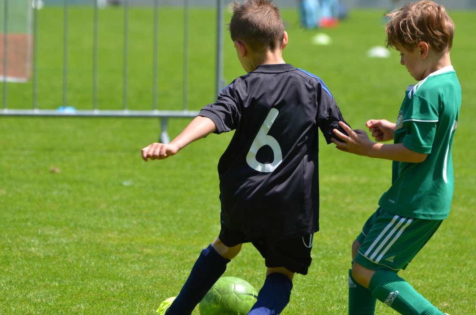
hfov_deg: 5.2
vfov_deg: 3.4
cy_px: 143
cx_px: 251
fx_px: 5264
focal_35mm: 399
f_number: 6.3
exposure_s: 1/640
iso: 200
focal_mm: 240
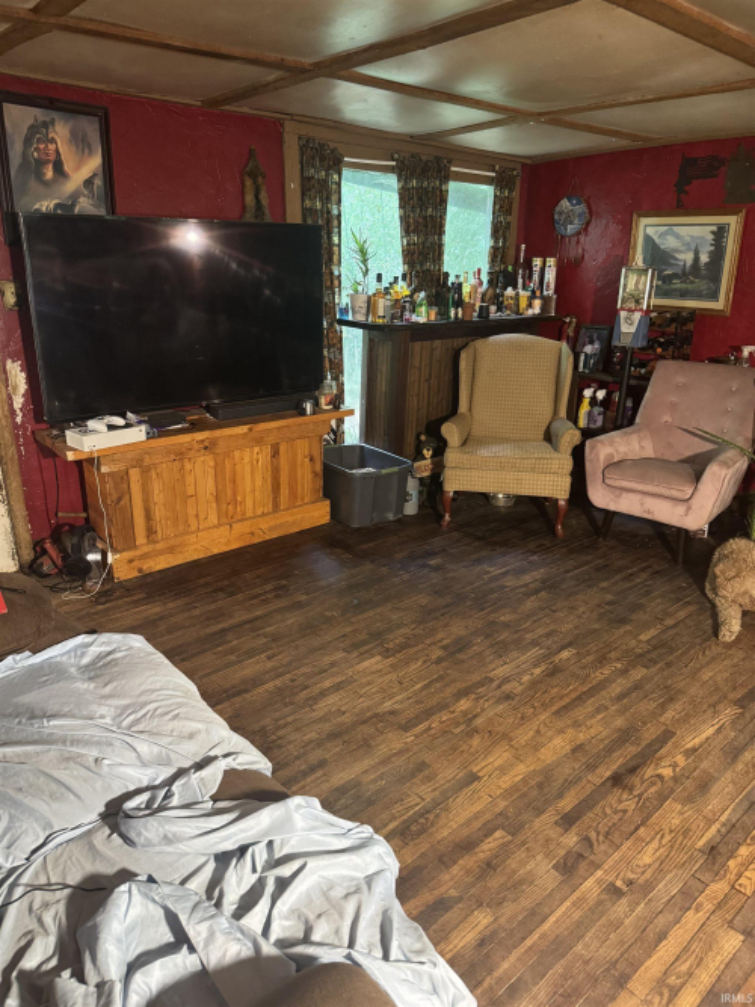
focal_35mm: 24
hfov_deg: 56.8
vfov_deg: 71.6
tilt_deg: -19.6
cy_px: 504
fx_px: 698
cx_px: 378
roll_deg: +0.3
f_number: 1.78
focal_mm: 6.76
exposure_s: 1/40
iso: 800
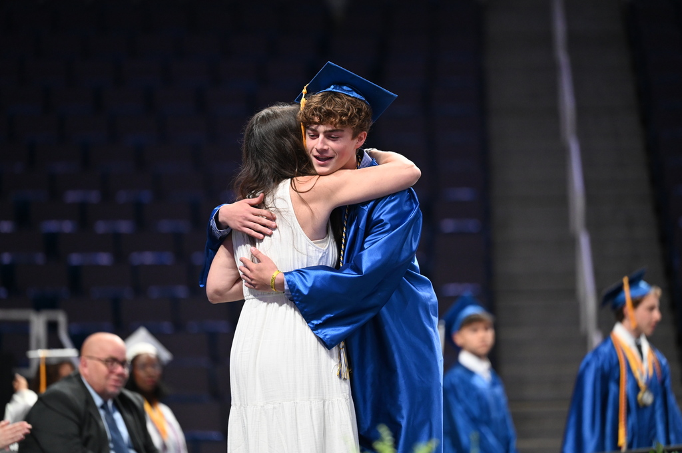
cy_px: 226
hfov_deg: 10.3
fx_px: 3786
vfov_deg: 6.9
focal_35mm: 200
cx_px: 341
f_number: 2.8
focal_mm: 200
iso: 3200
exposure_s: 1/250
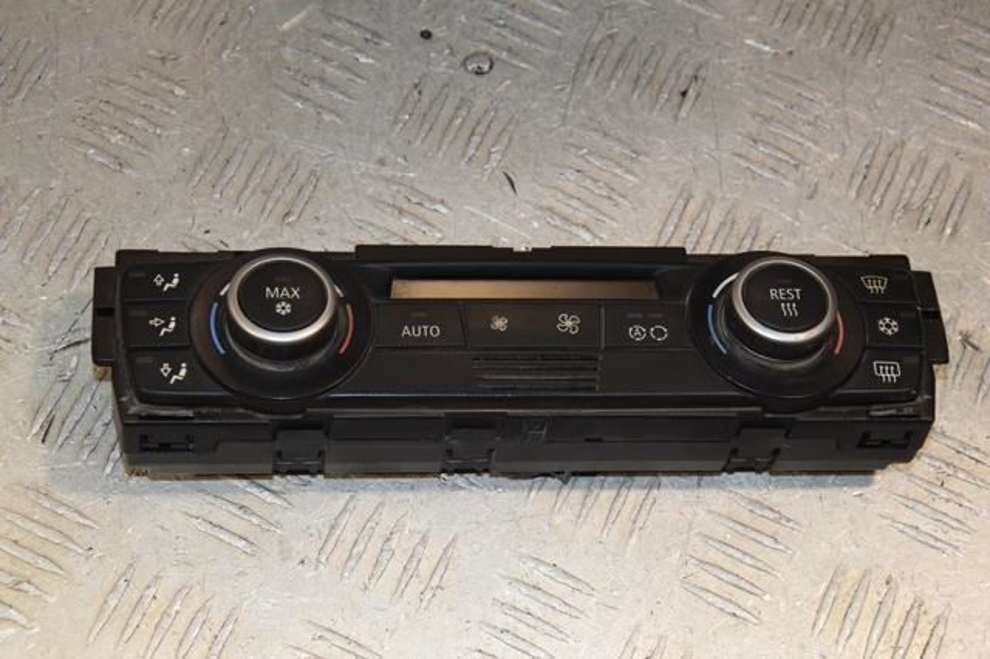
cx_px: 495
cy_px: 330
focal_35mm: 78
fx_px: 2144
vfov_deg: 17.5
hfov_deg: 26.0
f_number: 8
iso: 800
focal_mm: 52
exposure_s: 1/200
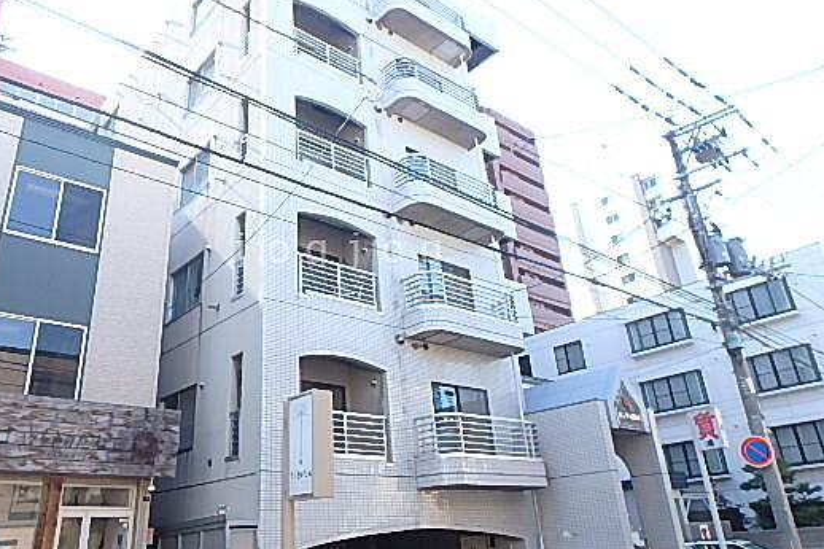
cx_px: 340
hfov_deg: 66.9
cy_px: 248
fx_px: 618
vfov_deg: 47.8
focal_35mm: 27
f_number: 3.5
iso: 125
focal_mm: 3.7
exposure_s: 1/125
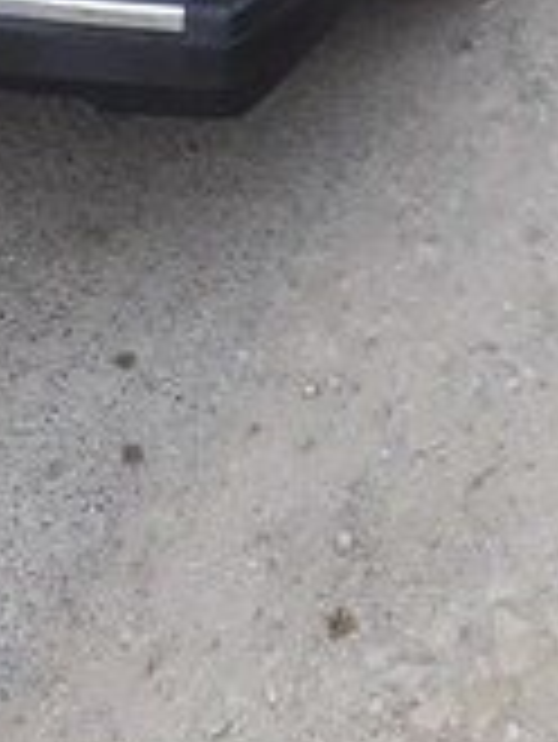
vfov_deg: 21.1
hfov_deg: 18.0
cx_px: 477
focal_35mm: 81
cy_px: -310
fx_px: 1739
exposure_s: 1/25
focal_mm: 3.6
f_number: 1.9
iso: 250
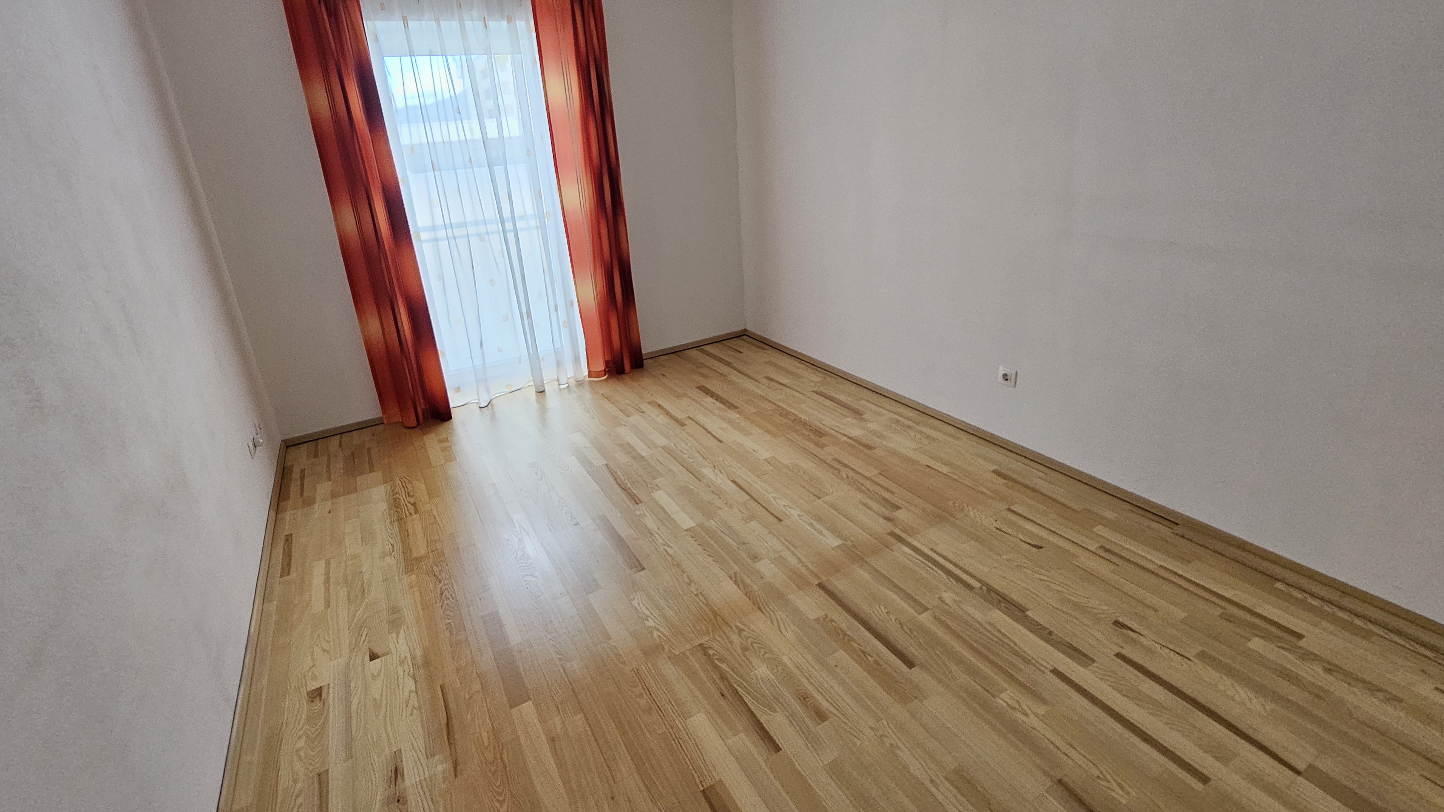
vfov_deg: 70.0
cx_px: 680
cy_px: 336
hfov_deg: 102.9
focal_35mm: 15
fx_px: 574
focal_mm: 2.2
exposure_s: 1/50
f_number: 2.2
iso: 250
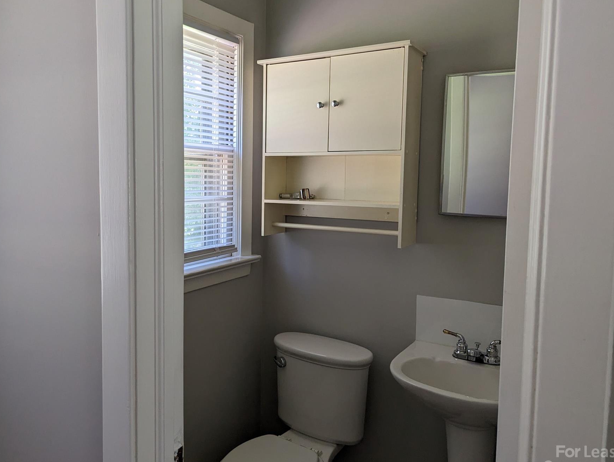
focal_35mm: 28
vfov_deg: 49.8
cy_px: 217
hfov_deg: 63.2
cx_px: 270
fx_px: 497
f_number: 1.85
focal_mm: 6.81
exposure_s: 1/549
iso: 542
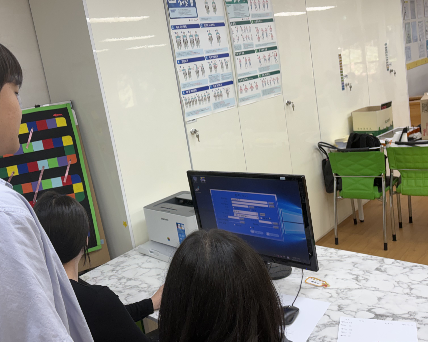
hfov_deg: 52.5
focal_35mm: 34
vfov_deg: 43.3
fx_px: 431
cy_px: 162
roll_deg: +7.3
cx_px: 173
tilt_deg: -9.4
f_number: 1.6
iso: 64
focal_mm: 5.96
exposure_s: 1/120
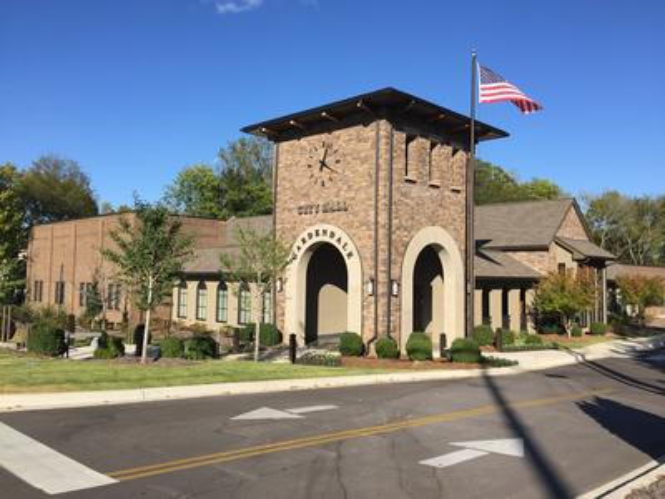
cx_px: 332
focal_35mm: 29
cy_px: 250
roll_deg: -2.5
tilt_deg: +2.8
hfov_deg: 61.7
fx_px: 557
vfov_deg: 48.2
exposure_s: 1/1980
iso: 32
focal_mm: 4.15
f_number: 2.2
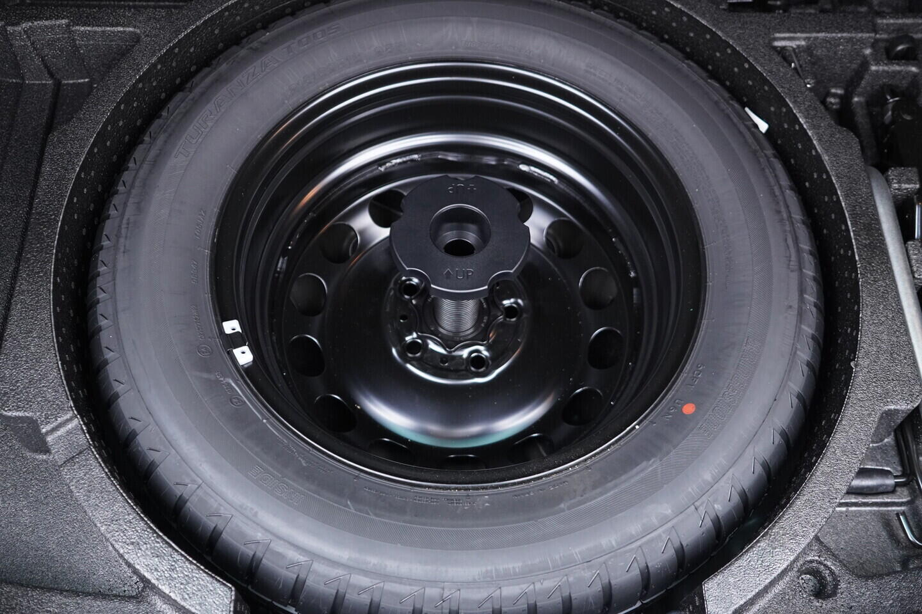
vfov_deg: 36.9
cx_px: 461
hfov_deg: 53.1
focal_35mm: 36
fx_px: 922
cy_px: 307
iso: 1250
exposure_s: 1/40
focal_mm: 24
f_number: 2.8
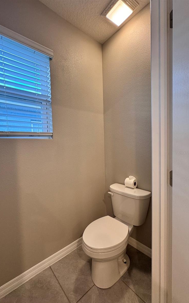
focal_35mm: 15
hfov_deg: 74.2
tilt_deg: -4.1
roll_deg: +2.8
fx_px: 124
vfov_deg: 101.5
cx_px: 79
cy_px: 153
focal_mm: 2.22
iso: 200
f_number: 2.2
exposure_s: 1/60
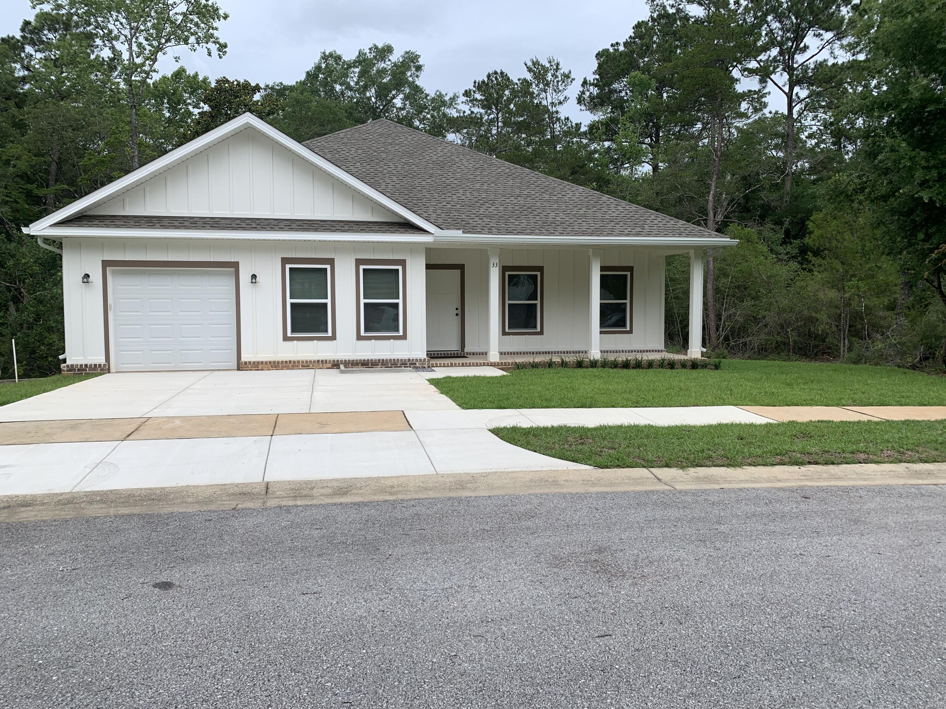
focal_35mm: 26
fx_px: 711
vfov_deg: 53.1
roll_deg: +1.1
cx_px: 473
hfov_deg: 67.3
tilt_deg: -3.1
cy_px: 354
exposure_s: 1/1845
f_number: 1.8
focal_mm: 4.25
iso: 25
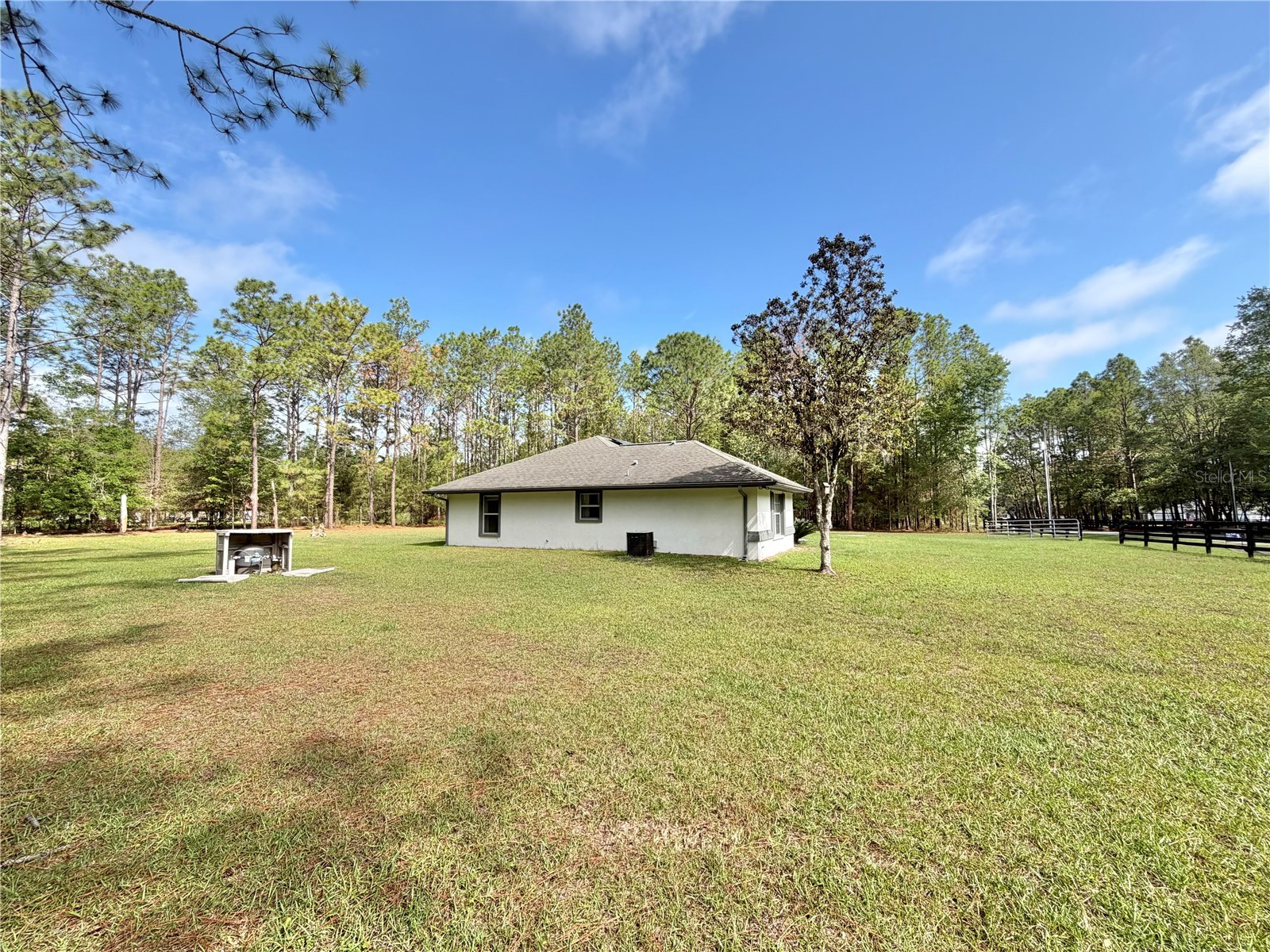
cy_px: 476
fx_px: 514
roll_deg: +1.0
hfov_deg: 102.1
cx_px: 635
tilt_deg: +3.8
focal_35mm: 14
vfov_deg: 85.7
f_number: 2.2
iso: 32
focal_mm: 2.22
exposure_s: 1/770
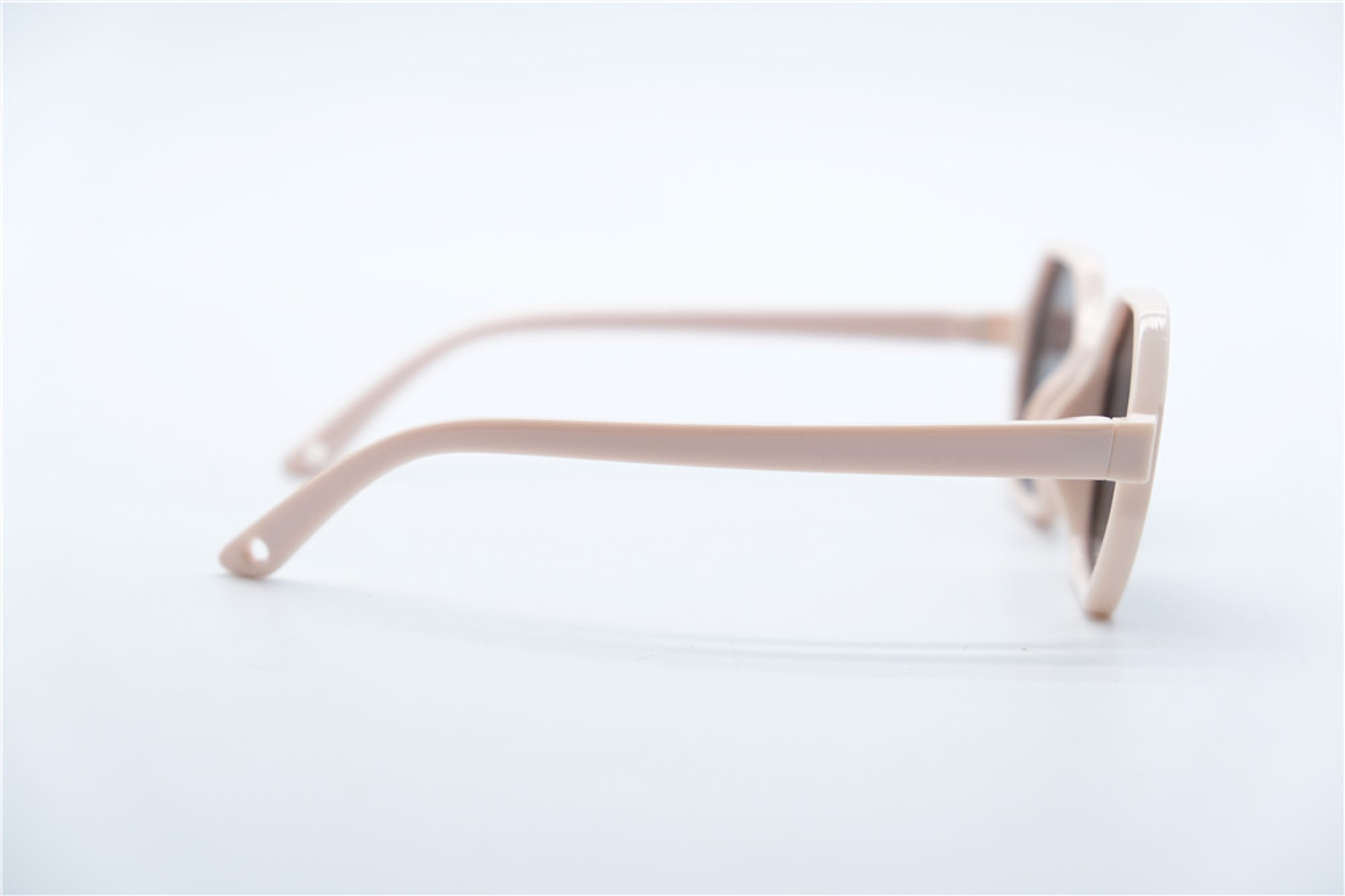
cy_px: 448
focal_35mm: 69
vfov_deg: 19.7
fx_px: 2577
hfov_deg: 29.3
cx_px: 672
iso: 500
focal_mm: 46.3
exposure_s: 1/1000
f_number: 4
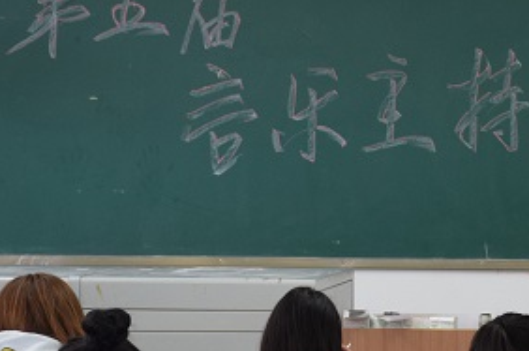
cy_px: 210
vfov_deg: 7.6
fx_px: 2626
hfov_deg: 11.4
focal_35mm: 179
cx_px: 563
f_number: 4.5
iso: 1100
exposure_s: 1/60
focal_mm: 48
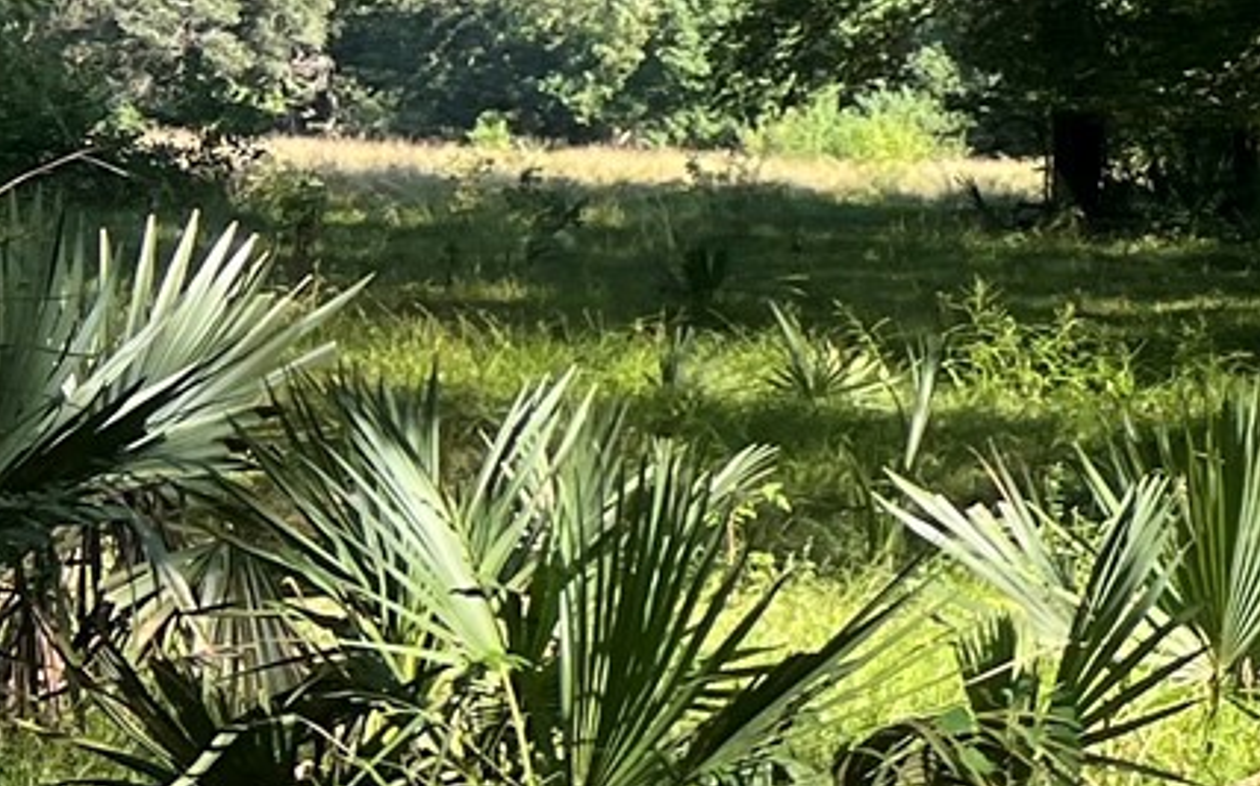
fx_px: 4530
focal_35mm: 132
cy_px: 91
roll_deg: -1.6
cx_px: 2770
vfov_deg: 9.9
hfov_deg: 13.0
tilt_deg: +2.3
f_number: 1.5
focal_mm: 5.7
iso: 50
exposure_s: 1/604
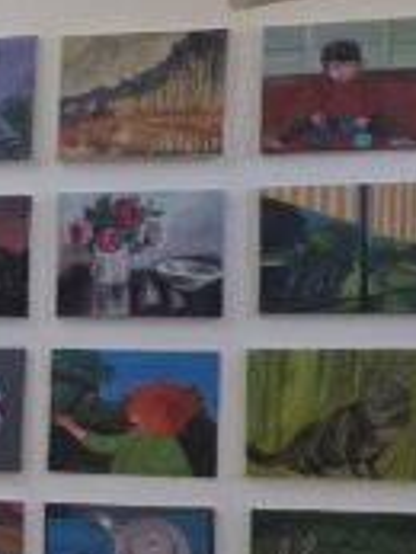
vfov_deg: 14.5
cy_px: 371
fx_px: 2177
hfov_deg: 9.4
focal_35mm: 136
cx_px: -678
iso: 160
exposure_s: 1/180
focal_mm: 6.4
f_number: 1.8
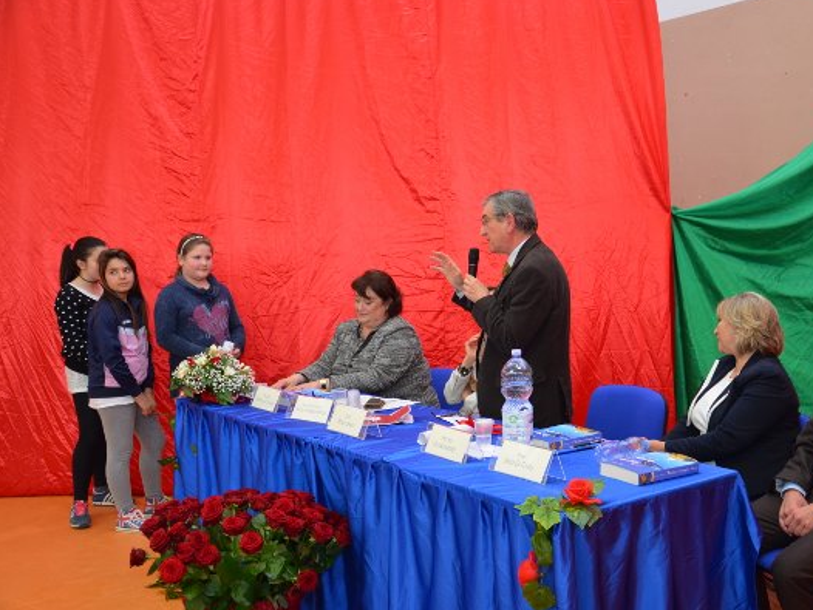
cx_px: 488
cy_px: 307
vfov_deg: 34.4
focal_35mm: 42
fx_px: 987
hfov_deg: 44.5
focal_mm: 24
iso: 1000
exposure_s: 1/60
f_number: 4
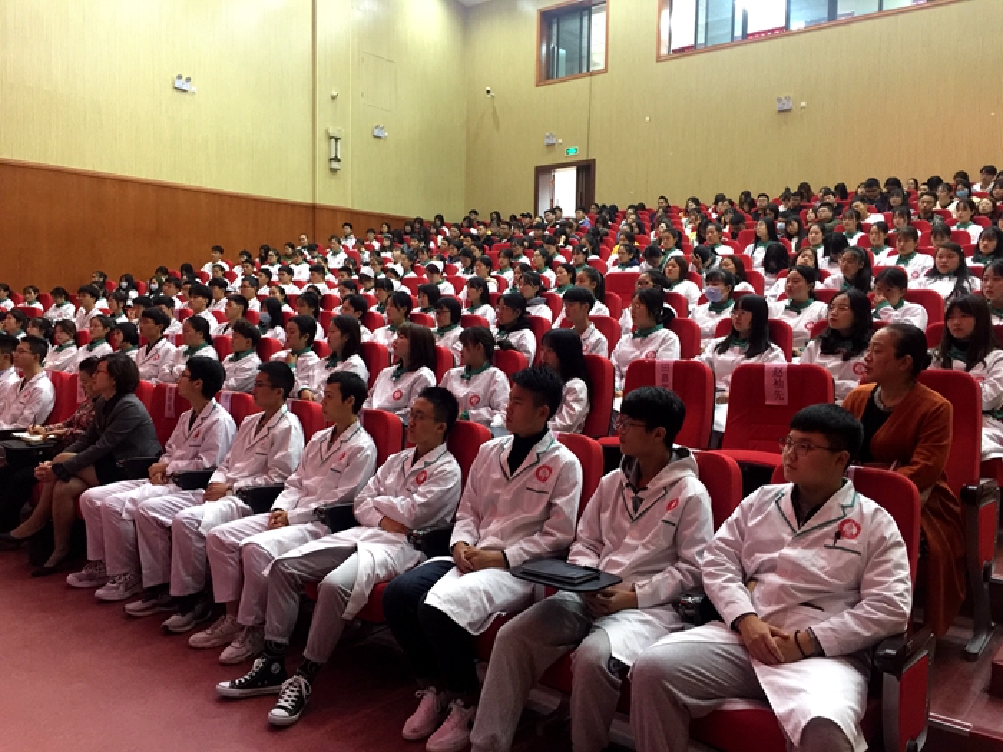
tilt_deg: -2.8
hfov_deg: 61.7
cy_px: 376
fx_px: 840
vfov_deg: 48.2
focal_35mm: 29
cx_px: 502
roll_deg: -2.7
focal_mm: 4.15
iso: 125
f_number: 2.2
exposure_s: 1/8
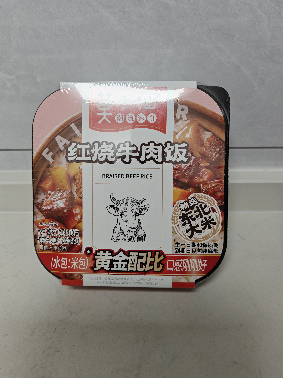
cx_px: 142
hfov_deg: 48.2
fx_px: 316
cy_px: 189
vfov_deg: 61.7
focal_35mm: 29
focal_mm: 5.59
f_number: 1.8
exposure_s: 1/100
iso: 125
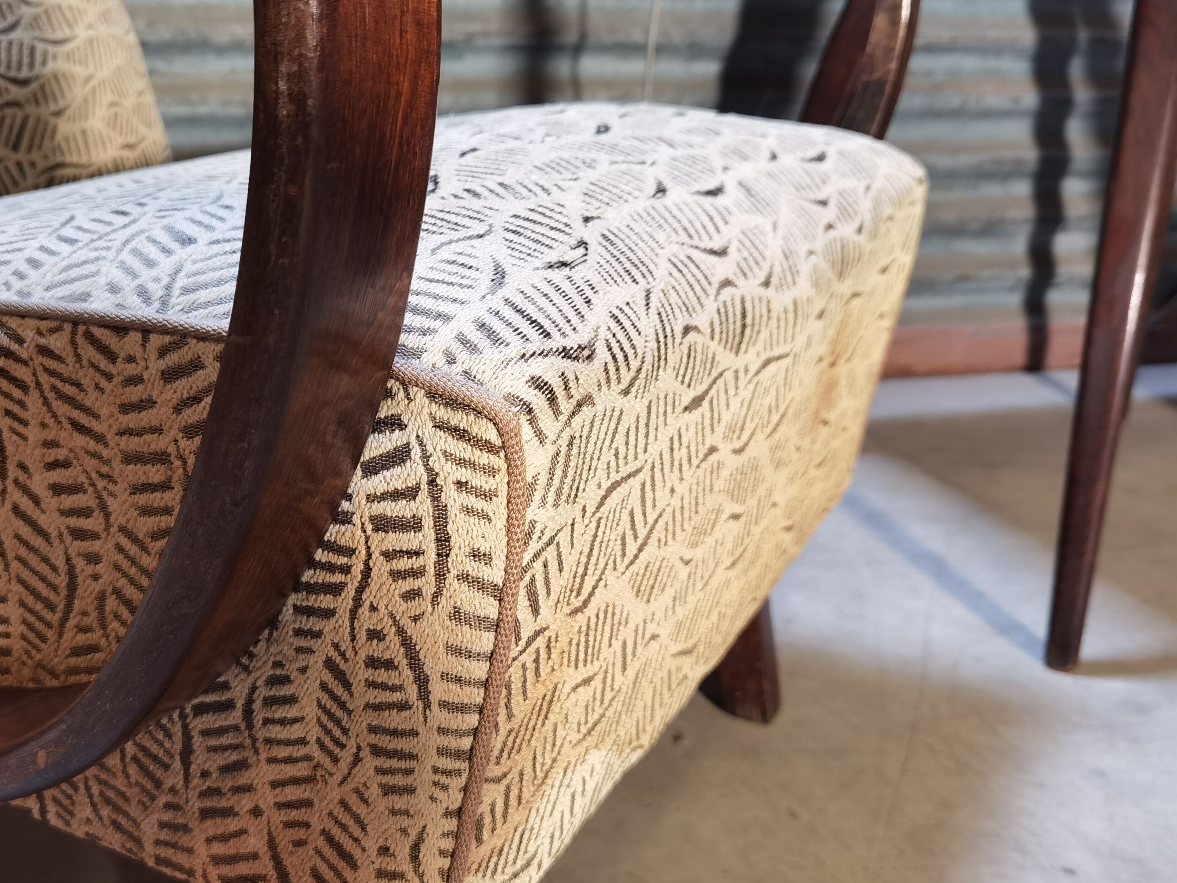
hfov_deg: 49.7
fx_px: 1258
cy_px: 414
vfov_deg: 38.7
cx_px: 458
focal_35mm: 37
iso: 250
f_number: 1.9
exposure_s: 1/50
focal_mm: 6.71
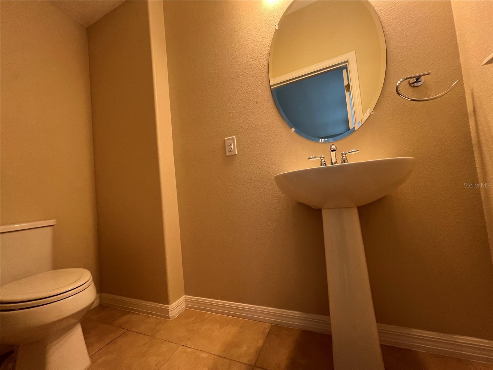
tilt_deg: +2.4
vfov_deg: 89.9
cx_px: 246
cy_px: 185
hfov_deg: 106.2
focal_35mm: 13
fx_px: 185
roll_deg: +5.5
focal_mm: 1.57
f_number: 1.8
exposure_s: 1/120
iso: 250
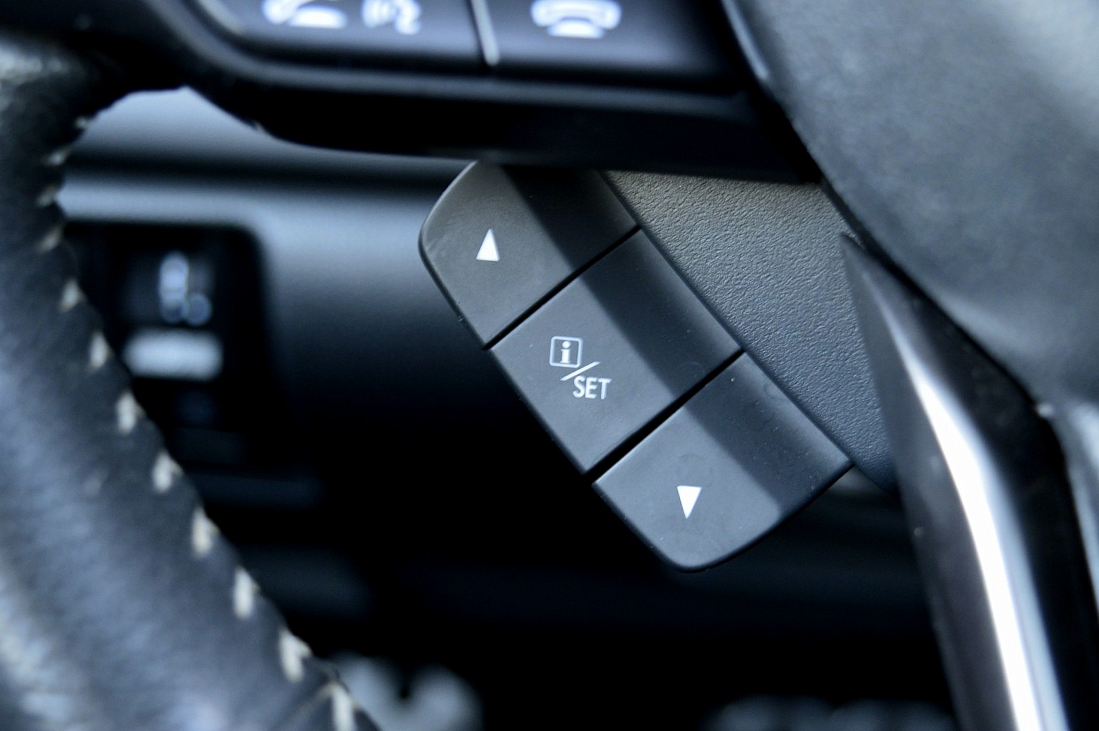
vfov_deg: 22.6
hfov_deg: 33.4
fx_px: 1830
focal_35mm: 60
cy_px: 366
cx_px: 550
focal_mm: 40
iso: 800
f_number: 4.8
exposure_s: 1/15
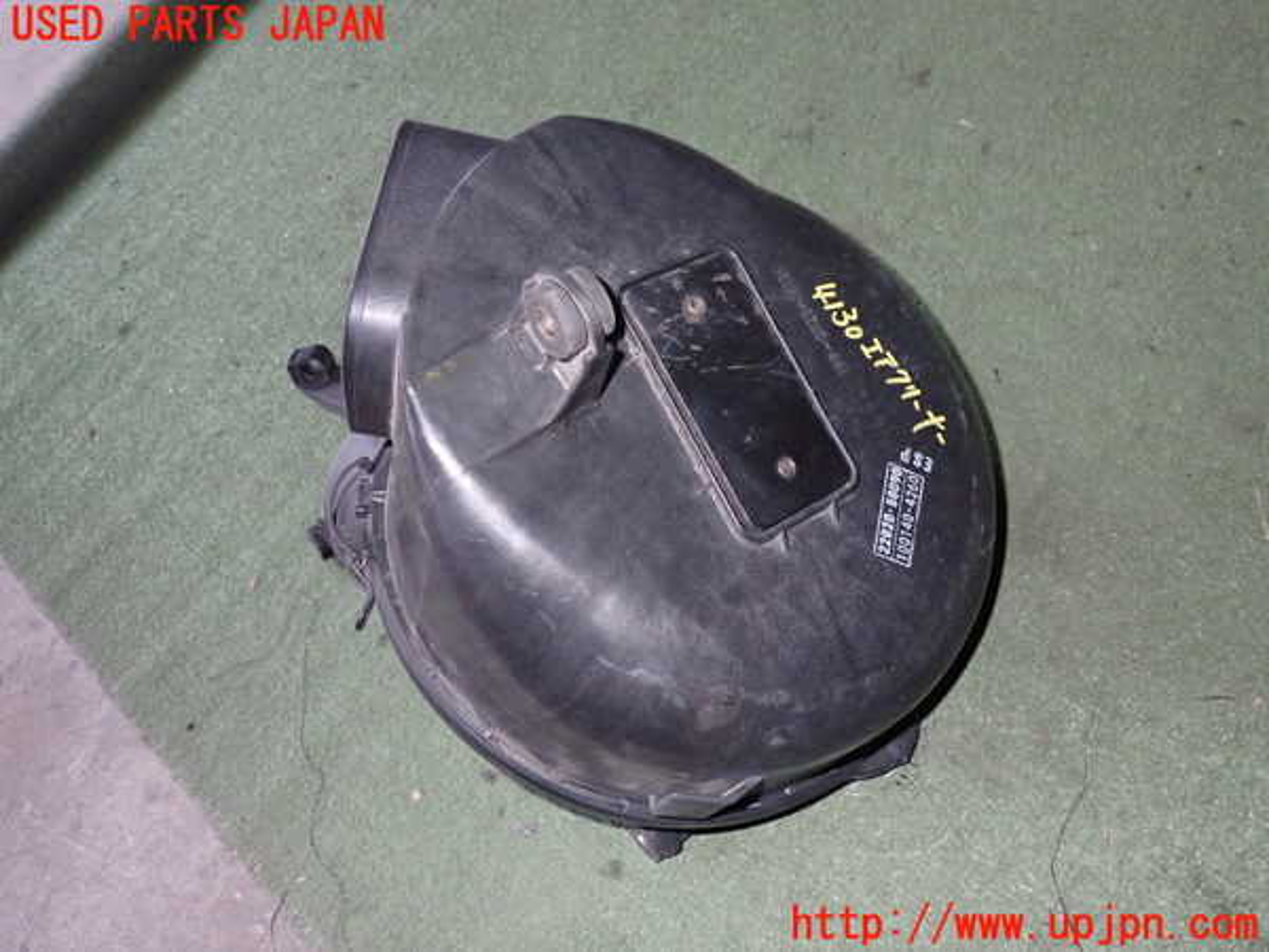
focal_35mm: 30
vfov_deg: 46.8
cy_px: 476
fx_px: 1100
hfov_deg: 60.0
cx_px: 634
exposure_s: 1/30
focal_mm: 5.4
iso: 500
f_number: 6.3
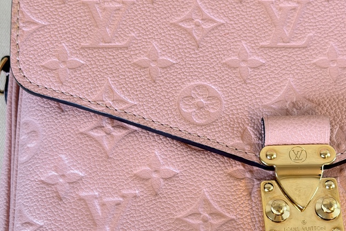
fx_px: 759
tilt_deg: -76.5
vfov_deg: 17.2
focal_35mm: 79
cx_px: 173
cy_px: 170
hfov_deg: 25.7
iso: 80
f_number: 1.78
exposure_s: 1/50
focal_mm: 6.76
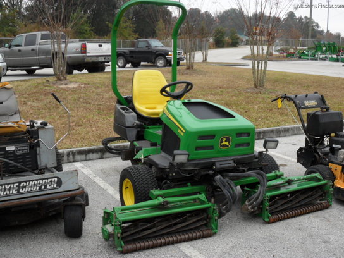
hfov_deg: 42.9
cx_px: 172
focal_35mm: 44
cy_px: 129
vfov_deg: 32.9
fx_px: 437
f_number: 4.5
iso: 100
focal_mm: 7.8
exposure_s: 1/125
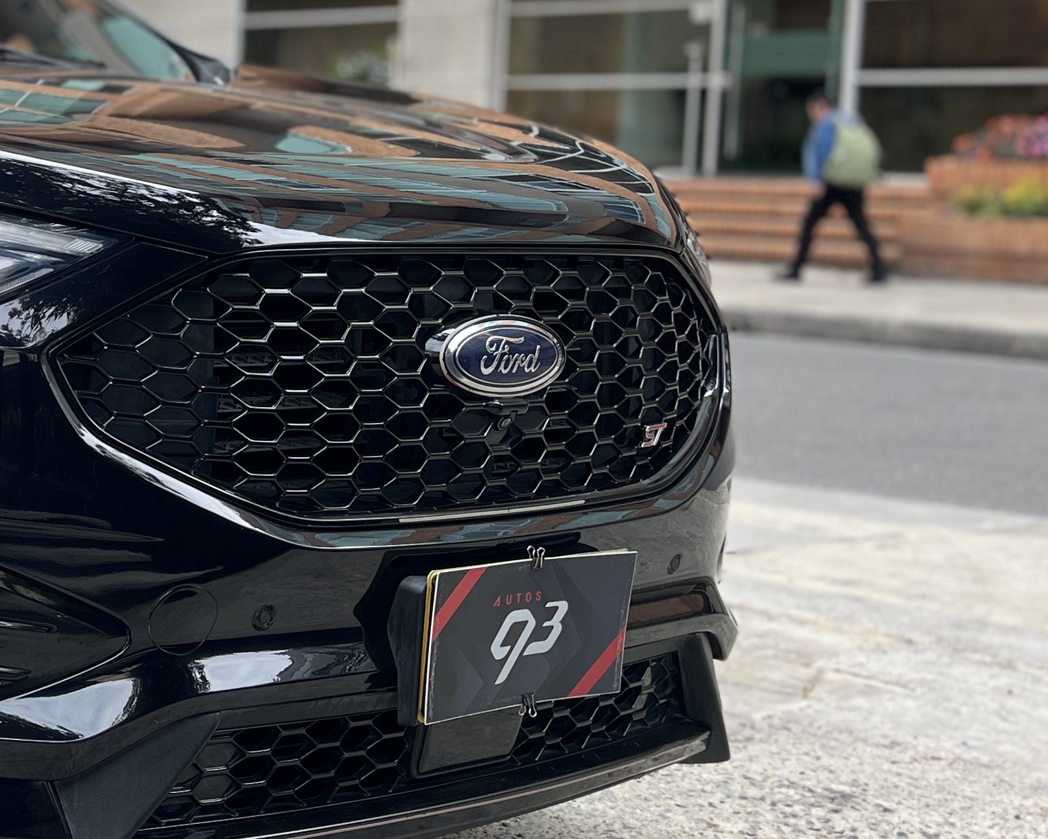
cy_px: 327
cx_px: -260
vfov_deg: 22.8
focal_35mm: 67
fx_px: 2078
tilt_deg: -6.3
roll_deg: -1.0
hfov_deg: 25.1
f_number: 1.6
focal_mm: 5.1
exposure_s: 1/251
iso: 40
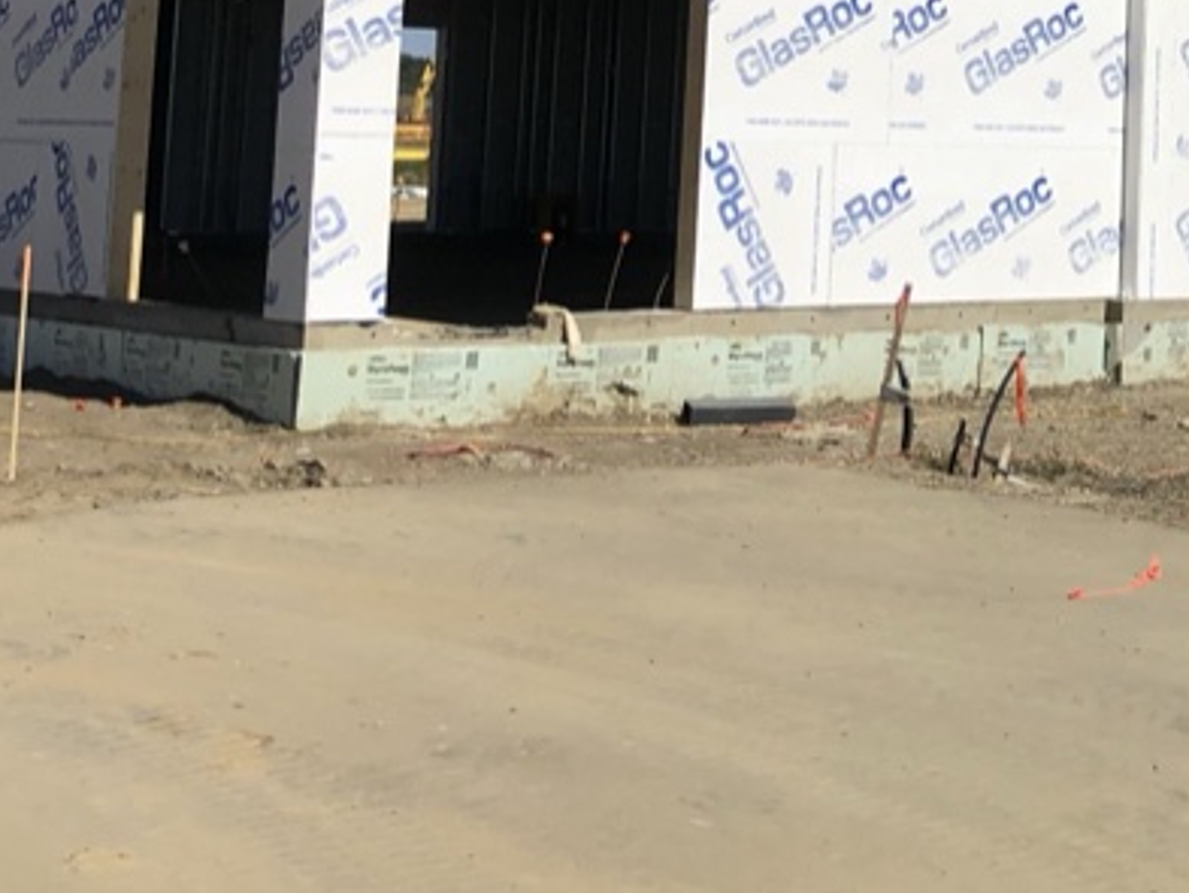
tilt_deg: +6.4
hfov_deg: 22.1
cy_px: -180
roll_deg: +0.1
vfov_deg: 16.8
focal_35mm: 84
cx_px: 1287
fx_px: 2886
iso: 20
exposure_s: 1/4878
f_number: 1.8
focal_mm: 3.99
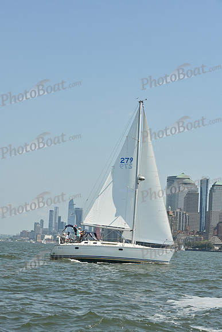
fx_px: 832
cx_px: 111
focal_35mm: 90
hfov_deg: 15.2
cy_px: 166
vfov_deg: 22.6
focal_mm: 90
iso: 320
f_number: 10
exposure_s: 1/1250
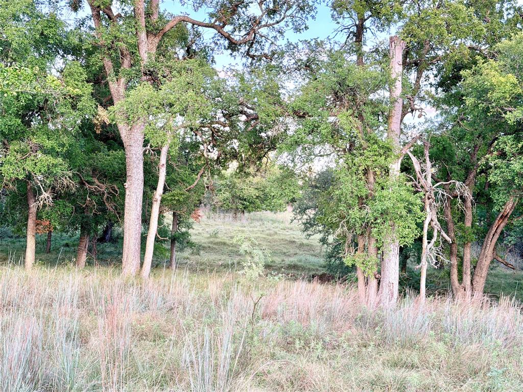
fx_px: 725
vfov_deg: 30.3
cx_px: 262
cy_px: 196
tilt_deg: +2.8
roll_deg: -3.5
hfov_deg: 39.7
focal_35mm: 48
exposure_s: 1/185
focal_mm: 6.76
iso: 125
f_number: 1.78
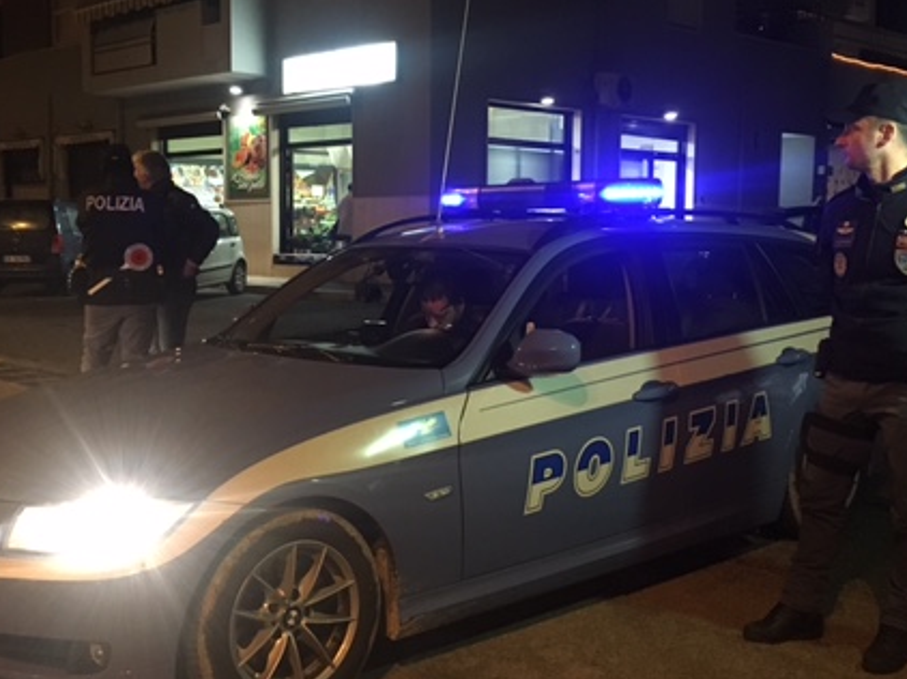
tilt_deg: -5.7
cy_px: 344
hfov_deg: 42.9
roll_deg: -0.2
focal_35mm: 44
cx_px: 387
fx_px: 1152
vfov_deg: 32.8
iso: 250
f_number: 2.2
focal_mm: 4.15
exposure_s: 1/17
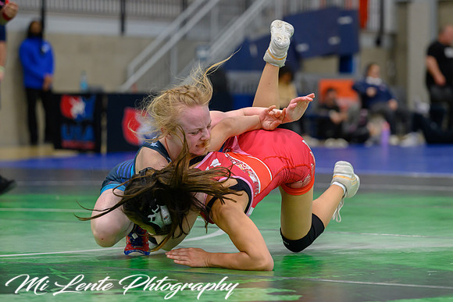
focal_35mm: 142
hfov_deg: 14.4
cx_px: 241
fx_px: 1787
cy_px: 130
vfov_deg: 9.7
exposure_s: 1/800
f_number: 2.8
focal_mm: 103
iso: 2000
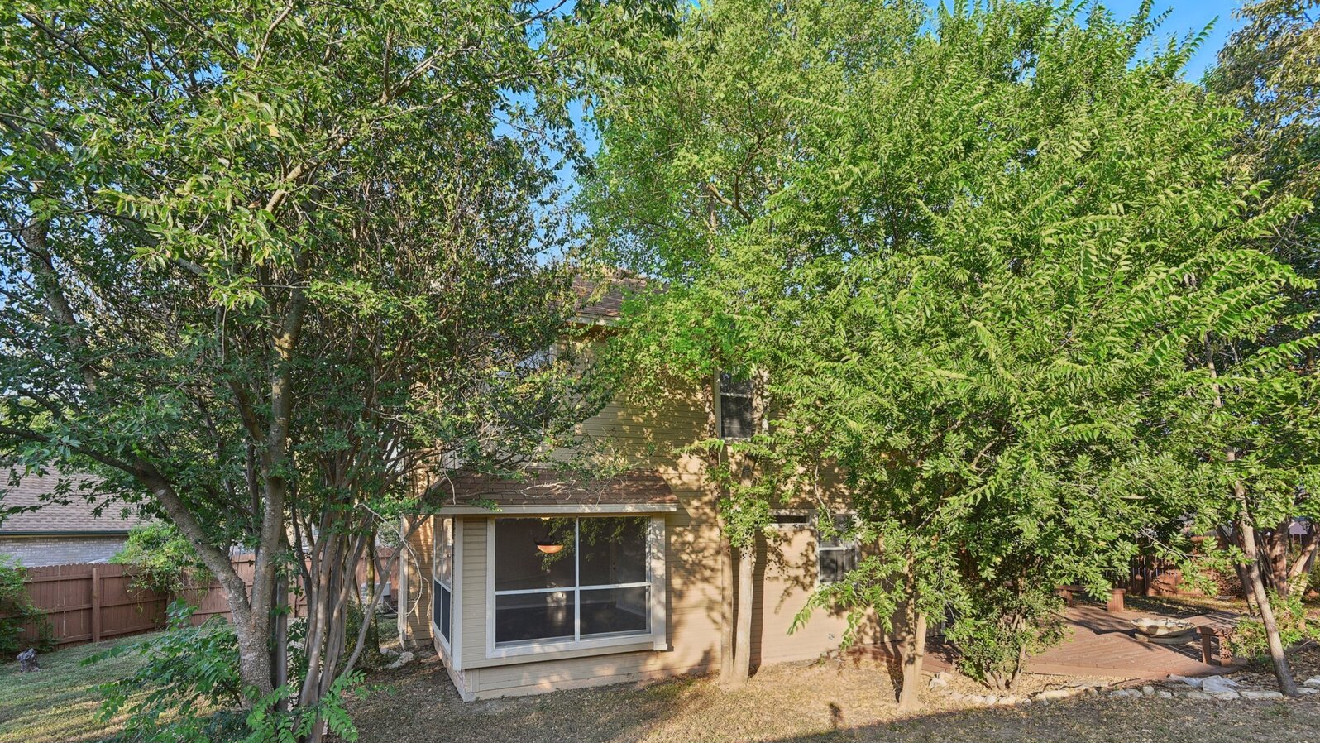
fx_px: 595
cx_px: 656
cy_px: 443
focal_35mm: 17
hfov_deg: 95.9
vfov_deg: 63.4
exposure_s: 1/80
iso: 400
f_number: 8
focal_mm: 16
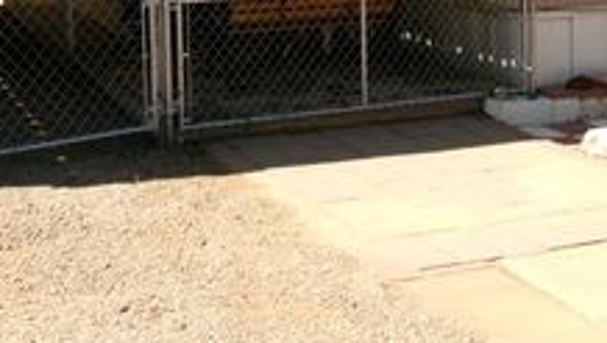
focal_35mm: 70
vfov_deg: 16.5
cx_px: 323
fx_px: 1127
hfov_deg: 30.1
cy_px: -79
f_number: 10.8
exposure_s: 1/70
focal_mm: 5.1
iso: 100
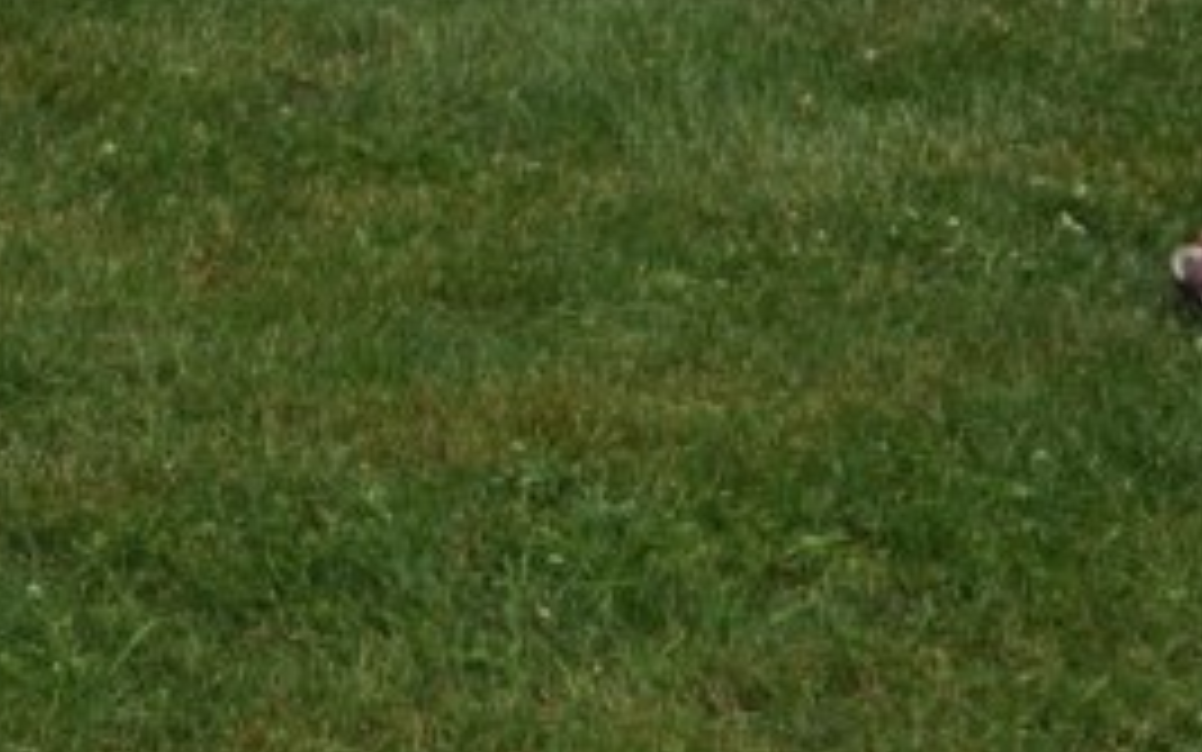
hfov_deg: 8.5
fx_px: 7873
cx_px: -754
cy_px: -750
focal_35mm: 240
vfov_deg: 5.4
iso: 200
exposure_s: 1/250
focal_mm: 35
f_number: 8
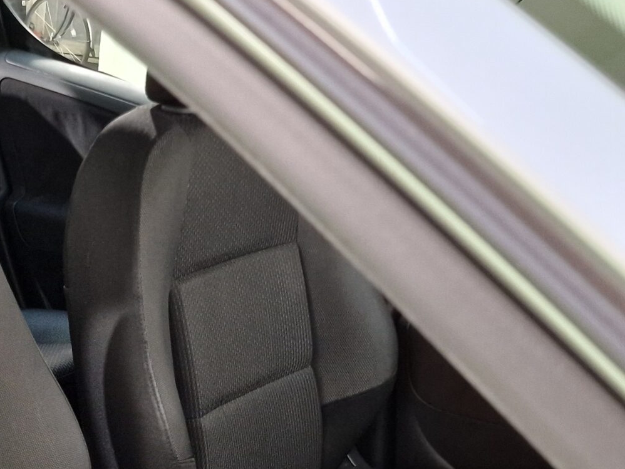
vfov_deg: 23.3
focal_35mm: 59
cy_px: 514
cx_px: -76
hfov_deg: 29.3
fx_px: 1065
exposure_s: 1/33
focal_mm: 6.4
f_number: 1.8
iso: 400
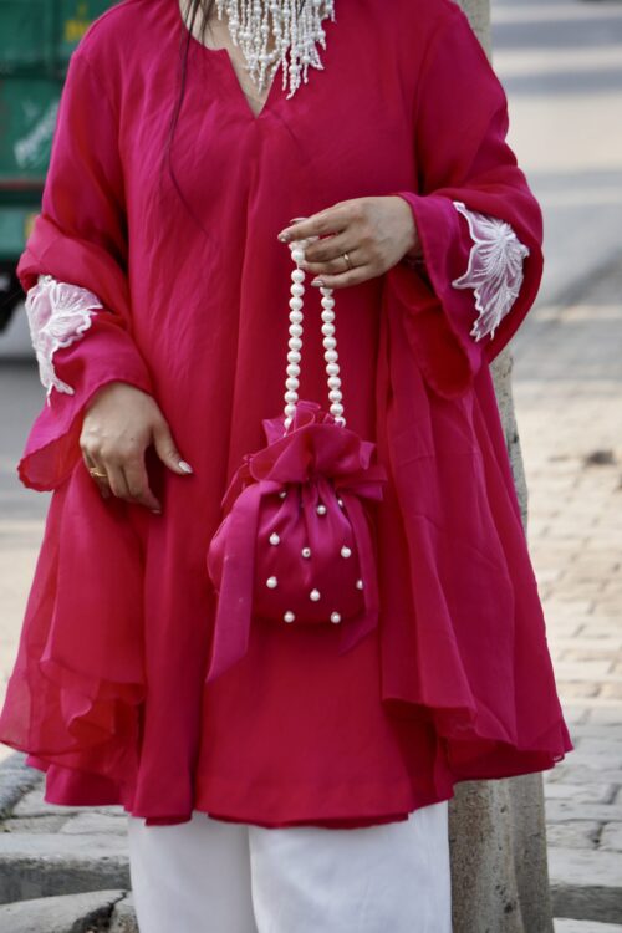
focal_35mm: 178
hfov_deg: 7.7
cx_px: 311
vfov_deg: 11.5
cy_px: 466
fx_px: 4626
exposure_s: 1/800
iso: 800
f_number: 6.3
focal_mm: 119
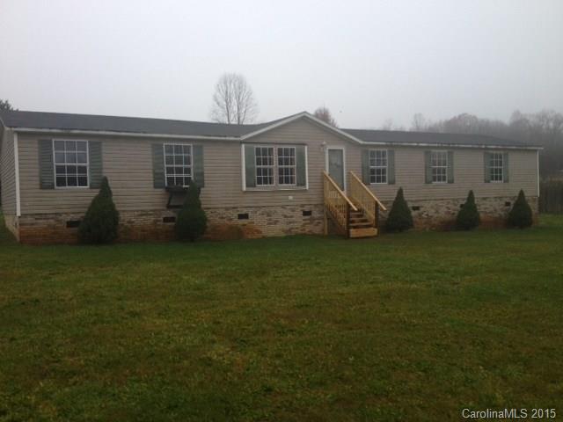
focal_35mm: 35
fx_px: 569
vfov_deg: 40.7
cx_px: 282
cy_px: 211
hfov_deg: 52.6
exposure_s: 1/60
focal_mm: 4.28
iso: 50
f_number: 2.4
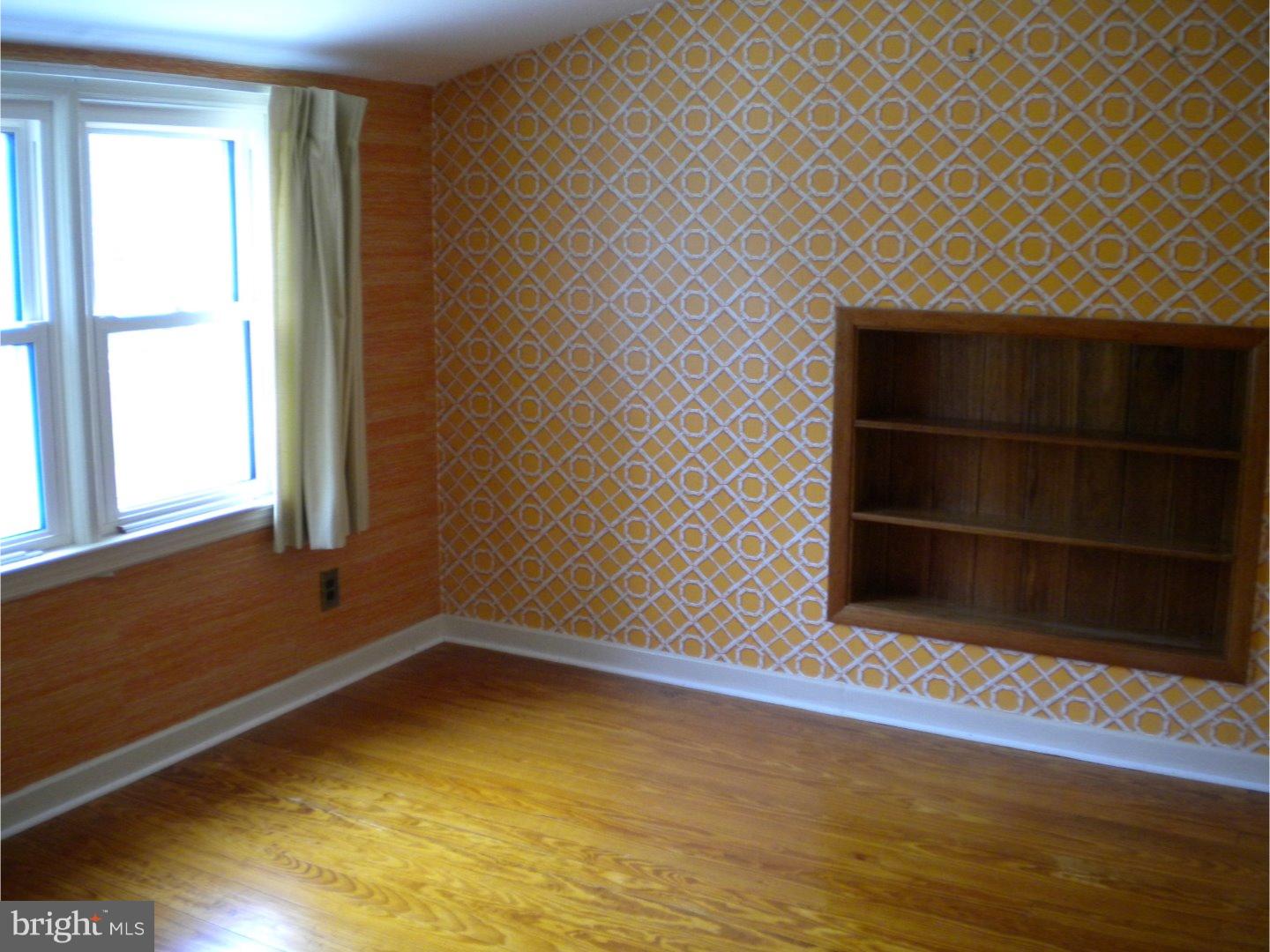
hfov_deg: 52.6
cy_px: 476
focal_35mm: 35
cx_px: 635
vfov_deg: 40.7
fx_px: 1284
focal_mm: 6.3
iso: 276
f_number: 3.1
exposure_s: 1/56.5
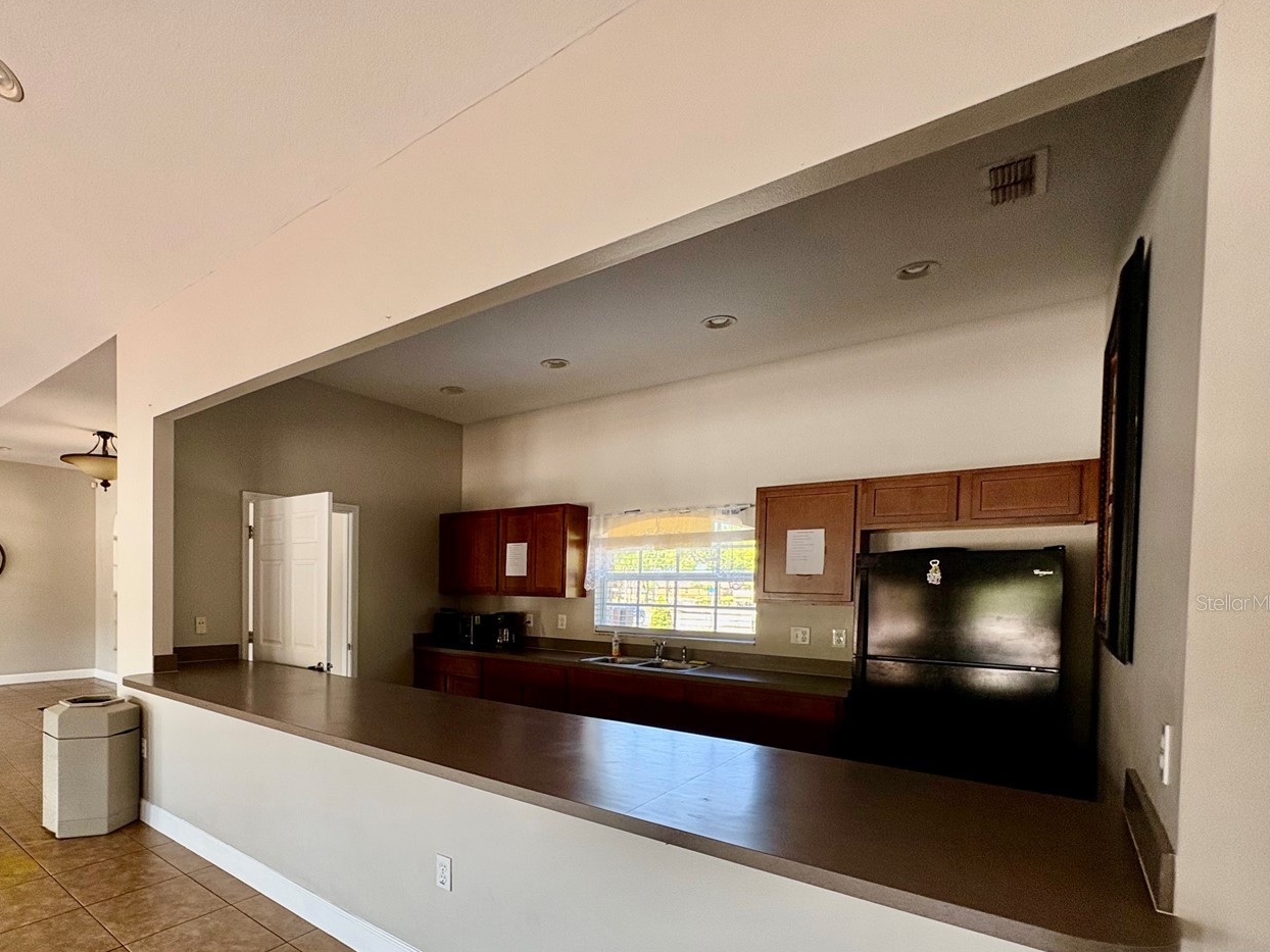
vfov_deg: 70.3
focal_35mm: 18
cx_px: 476
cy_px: 602
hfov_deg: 86.0
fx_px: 660
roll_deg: -0.6
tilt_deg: -0.4
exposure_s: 1/98
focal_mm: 2.22
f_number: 2.2
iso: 250
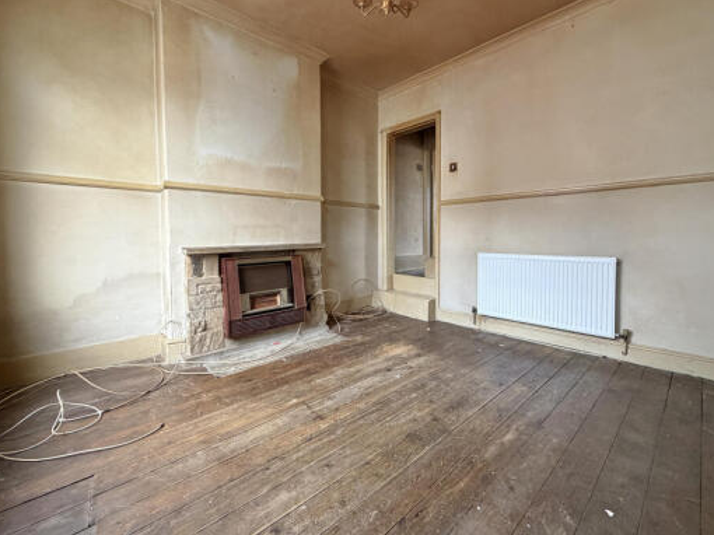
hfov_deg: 94.4
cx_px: 379
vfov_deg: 77.9
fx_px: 330
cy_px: 247
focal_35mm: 16
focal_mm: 2.22
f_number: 2.2
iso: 320
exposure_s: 1/73
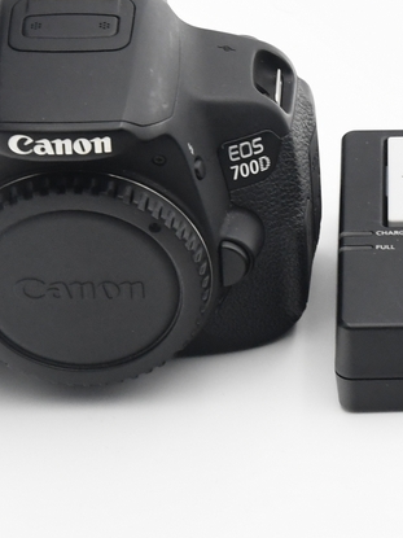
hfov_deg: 5.4
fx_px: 4209
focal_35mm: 271
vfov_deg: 7.3
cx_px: 529
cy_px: 237
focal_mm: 52
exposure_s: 1/100
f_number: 8
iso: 1600
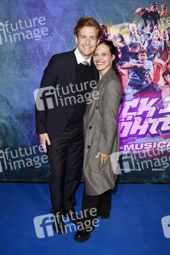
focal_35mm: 32
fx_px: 227
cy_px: 128
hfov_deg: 41.0
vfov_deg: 58.8
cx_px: 85
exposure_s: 1/250
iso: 1250
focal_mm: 32
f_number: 5
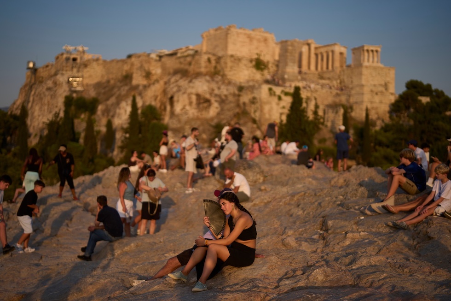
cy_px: 150
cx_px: 226
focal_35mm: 50
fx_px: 626
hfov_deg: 39.6
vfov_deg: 27.0
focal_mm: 50
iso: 100
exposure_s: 1/5000
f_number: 1.2
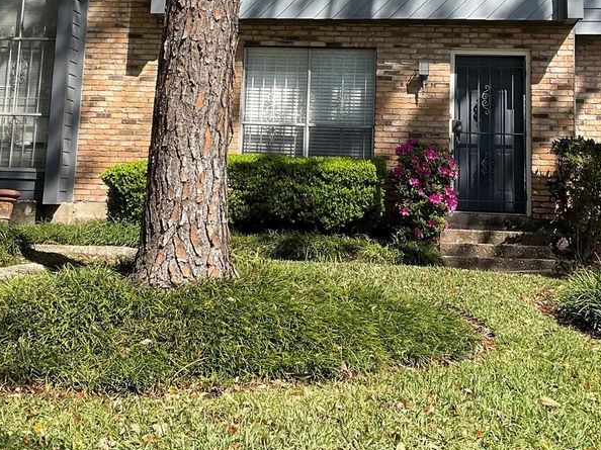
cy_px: 75
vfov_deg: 28.3
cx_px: 316
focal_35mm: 50
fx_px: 868
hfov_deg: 38.2
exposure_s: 1/1144
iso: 16
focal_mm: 3
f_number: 1.8
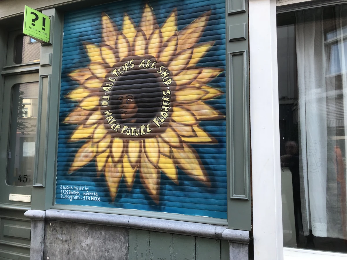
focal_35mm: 28
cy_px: 130
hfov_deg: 63.4
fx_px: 281
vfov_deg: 49.7
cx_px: 174
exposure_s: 1/40
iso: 25
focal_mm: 4
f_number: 1.8
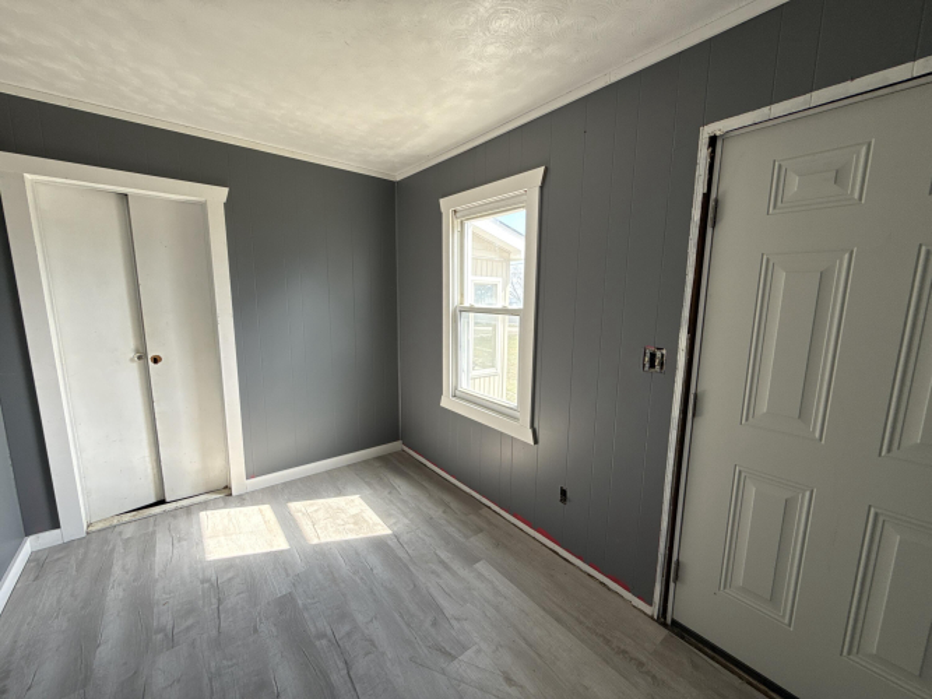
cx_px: 466
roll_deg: -0.8
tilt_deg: -7.1
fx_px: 377
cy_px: 350
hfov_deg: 102.1
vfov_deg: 85.7
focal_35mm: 14
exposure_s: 1/107
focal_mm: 2.22
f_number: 2.2
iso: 64
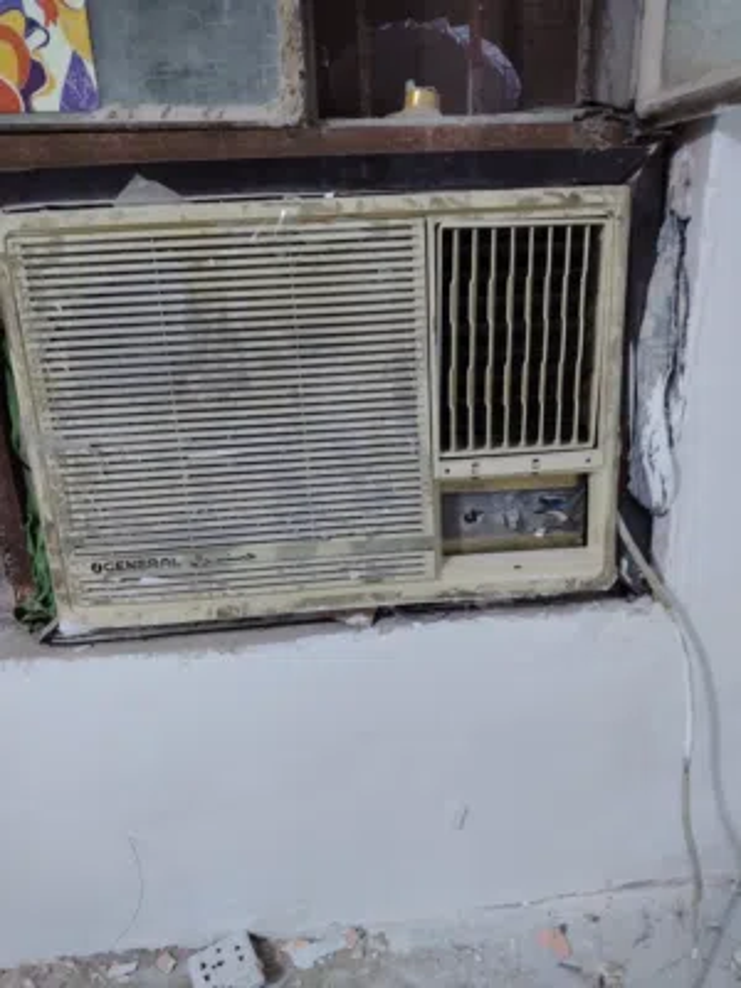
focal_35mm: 24
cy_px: 494
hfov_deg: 56.8
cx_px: 370
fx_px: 685
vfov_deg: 71.6
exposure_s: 1/50
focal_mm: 5.25
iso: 3497
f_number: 1.75
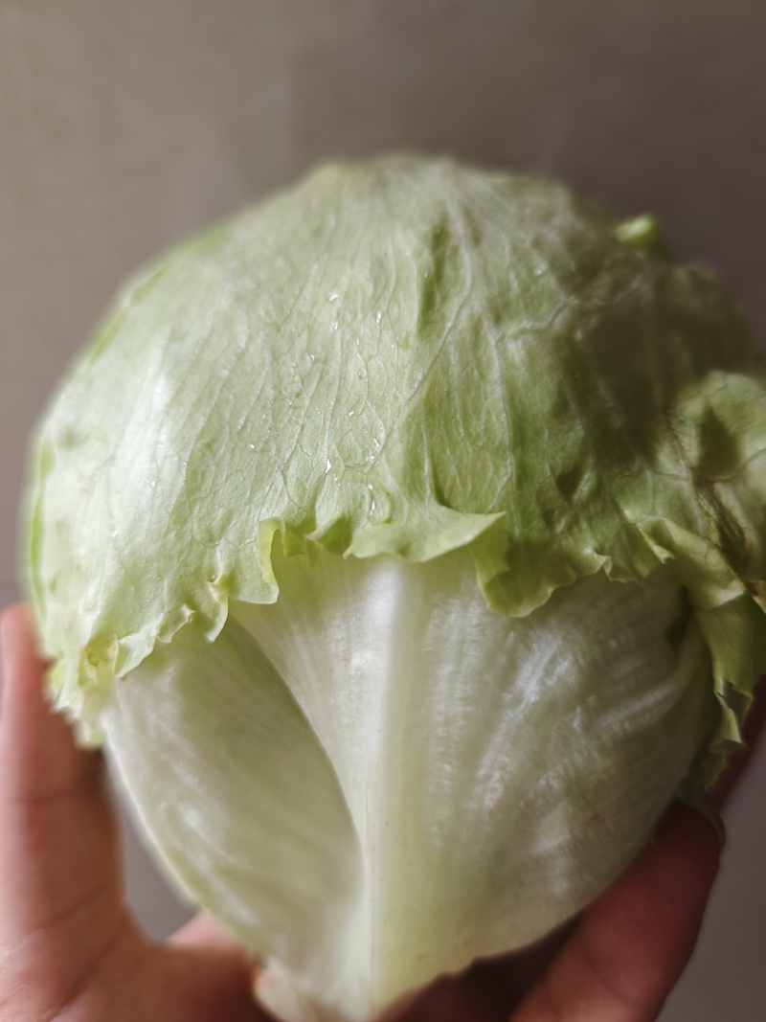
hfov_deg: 58.9
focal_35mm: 23
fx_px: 679
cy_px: 511
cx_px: 383
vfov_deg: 73.9
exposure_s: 1/100
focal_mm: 6.55
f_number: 1.6
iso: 100
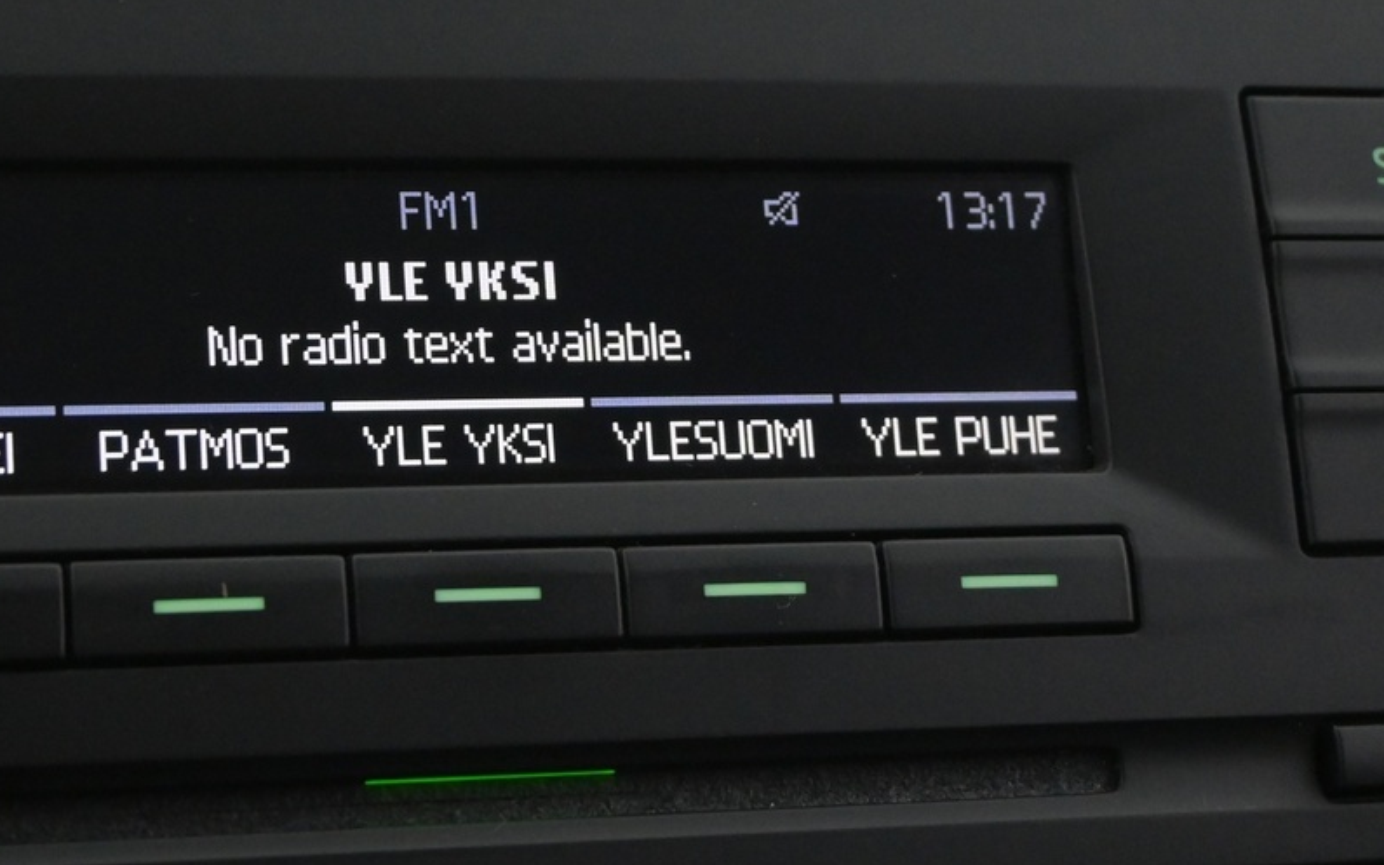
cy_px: 338
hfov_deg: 25.3
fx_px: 3055
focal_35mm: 81
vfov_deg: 16.1
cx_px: 413
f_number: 4.5
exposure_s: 1/50
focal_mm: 26
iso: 2500
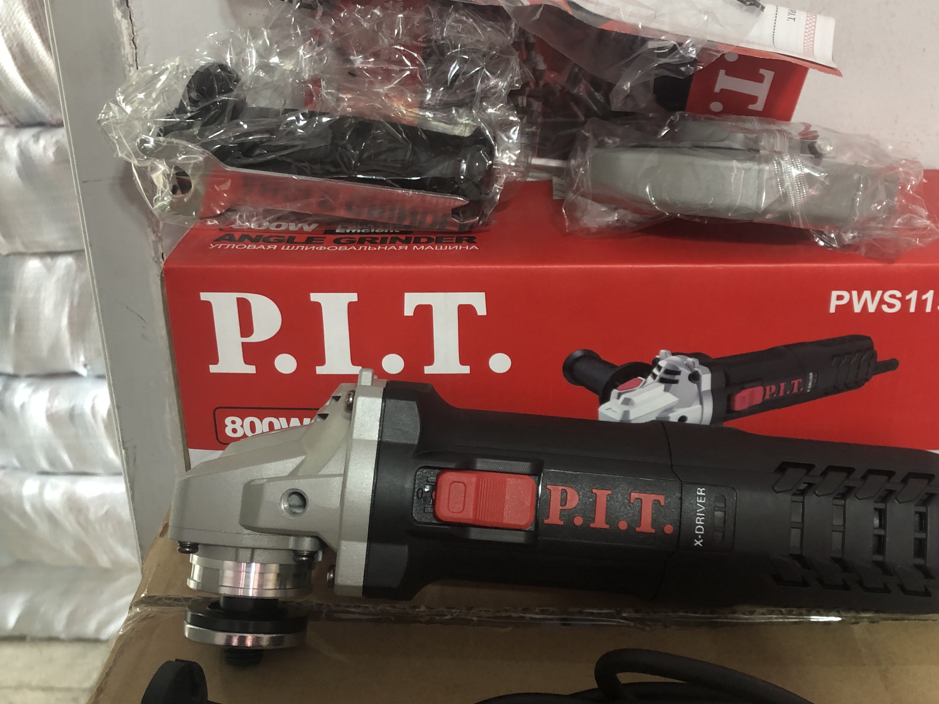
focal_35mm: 39
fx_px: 1058
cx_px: 489
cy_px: 299
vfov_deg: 36.7
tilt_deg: -26.3
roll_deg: +2.1
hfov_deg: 47.9
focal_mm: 4
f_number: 1.8
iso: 50
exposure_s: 1/17
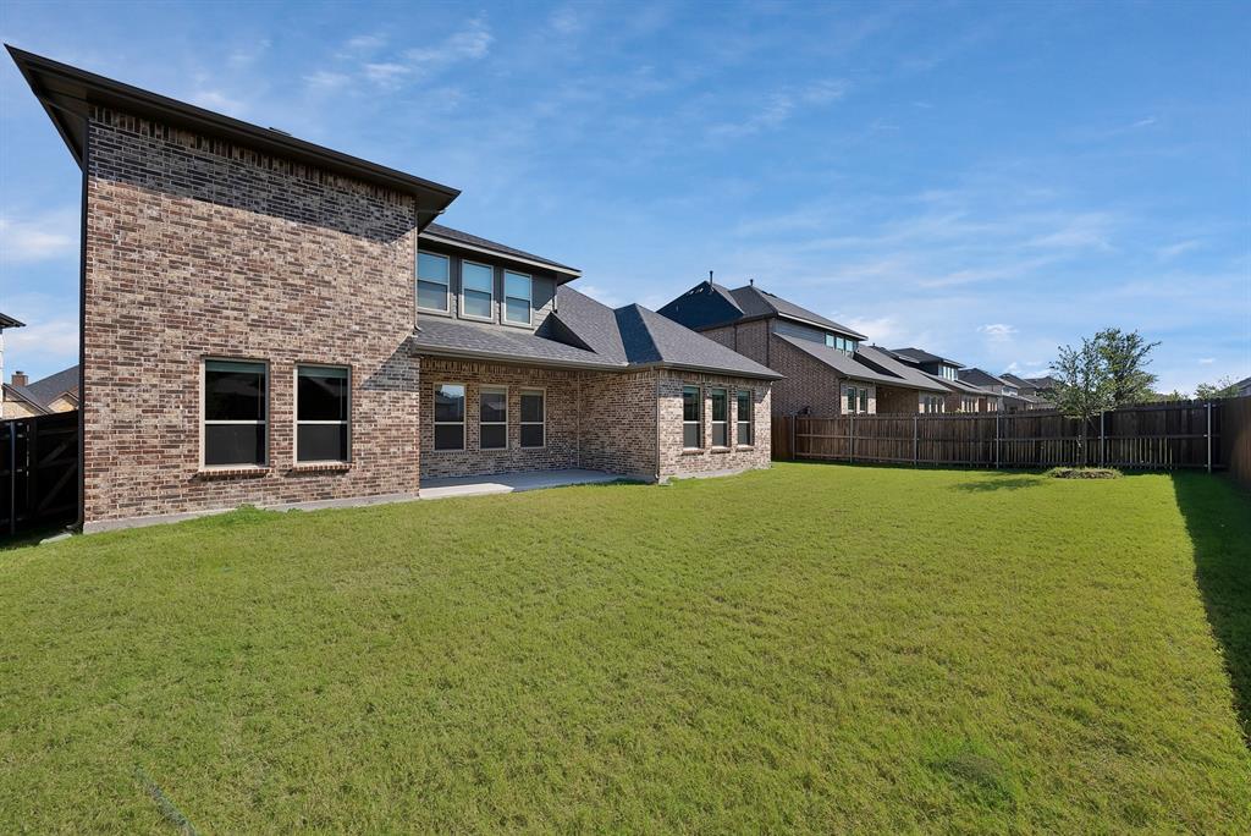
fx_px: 417
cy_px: 418
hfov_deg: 112.6
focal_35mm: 12
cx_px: 626
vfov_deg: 90.1
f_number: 9
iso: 640
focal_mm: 12
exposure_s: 1/500
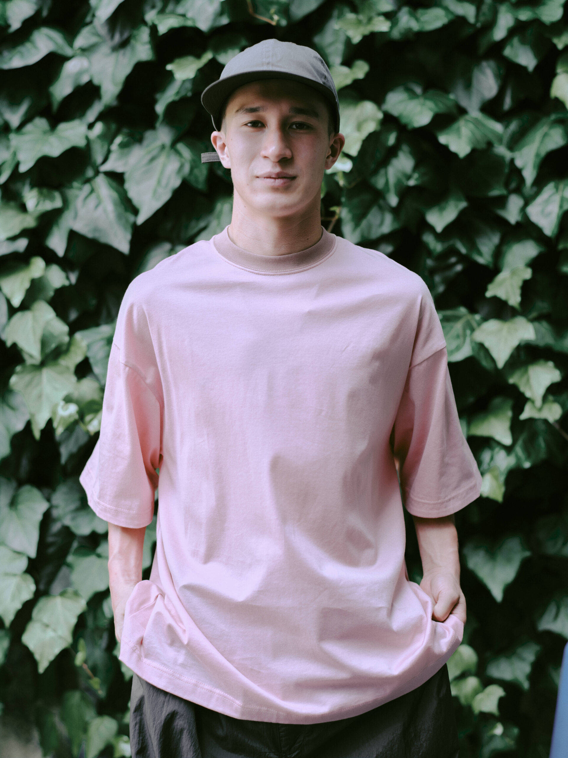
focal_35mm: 63
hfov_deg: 23.3
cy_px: 379
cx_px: 284
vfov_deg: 30.7
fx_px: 1378
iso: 400
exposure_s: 1/500
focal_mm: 80
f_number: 2.8
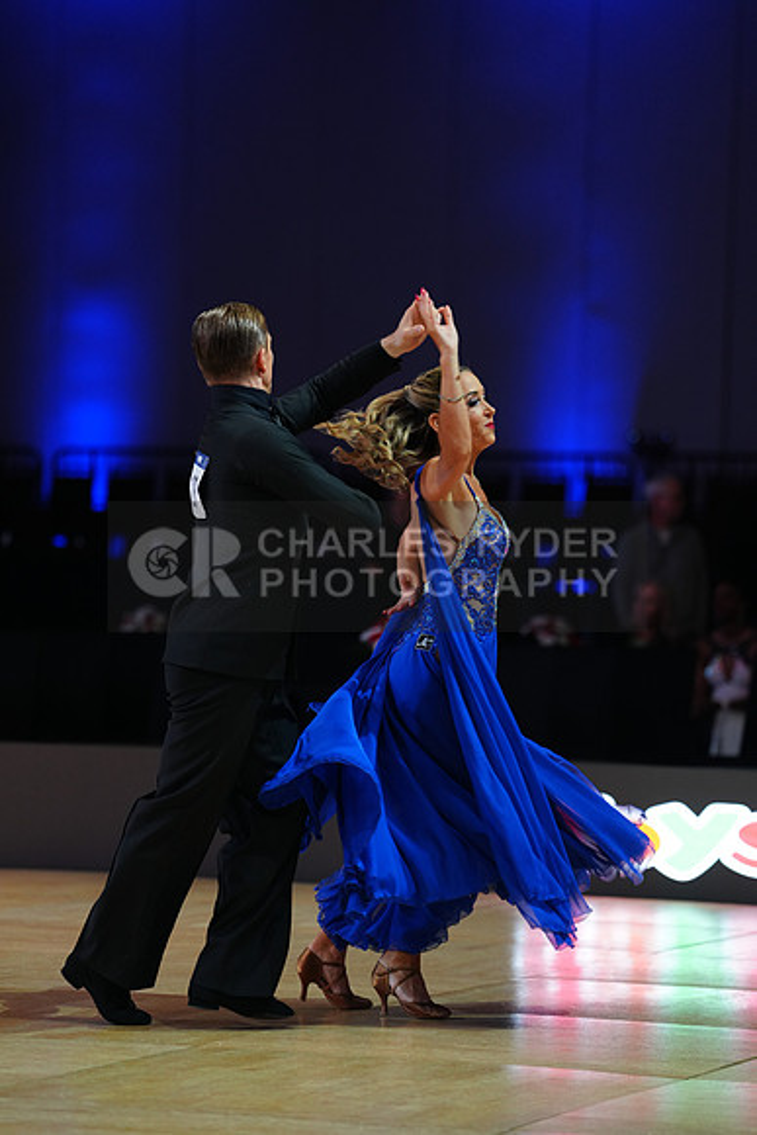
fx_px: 4539
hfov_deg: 9.5
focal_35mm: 144
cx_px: 378
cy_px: 568
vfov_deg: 14.2
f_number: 2.8
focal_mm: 144
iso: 800
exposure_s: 1/400
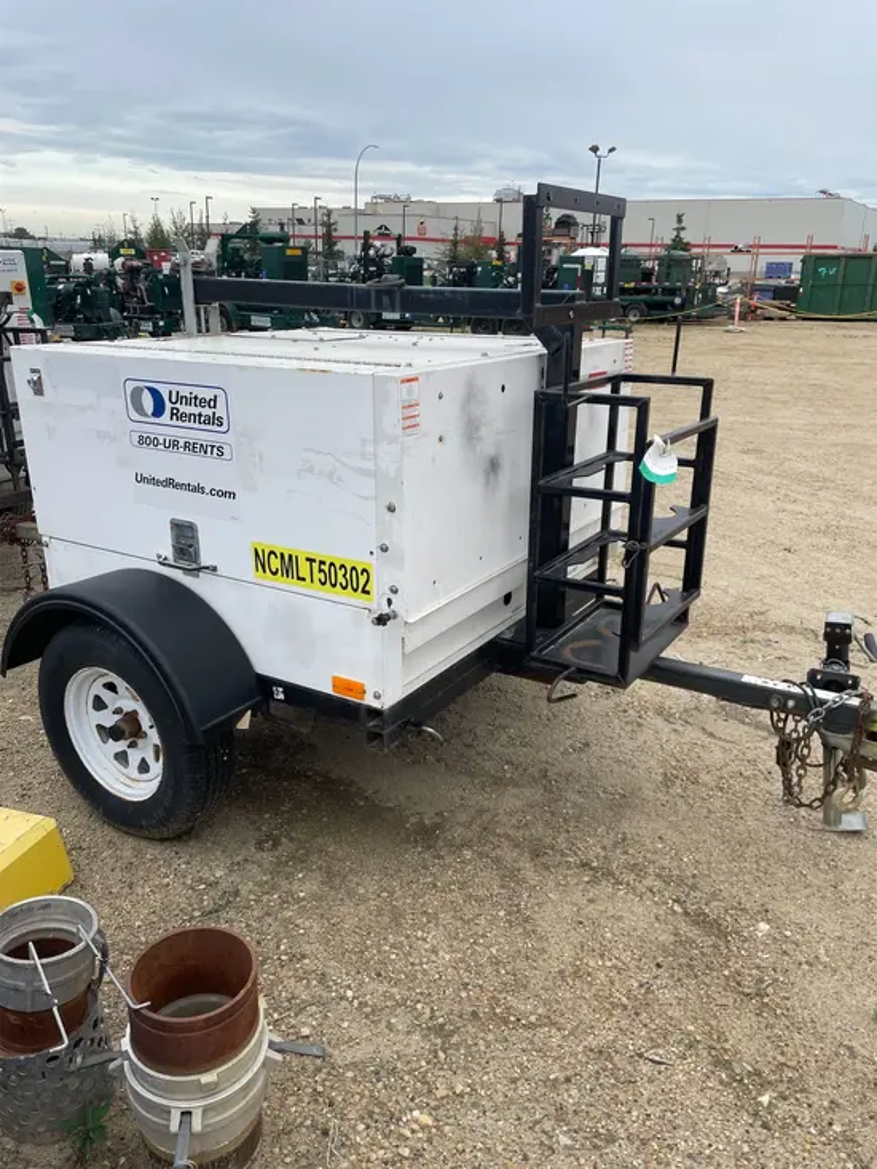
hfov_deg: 53.1
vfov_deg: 67.3
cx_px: 438
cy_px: 584
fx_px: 878
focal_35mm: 26
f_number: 1.6
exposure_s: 1/1453
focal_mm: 4.2
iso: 32
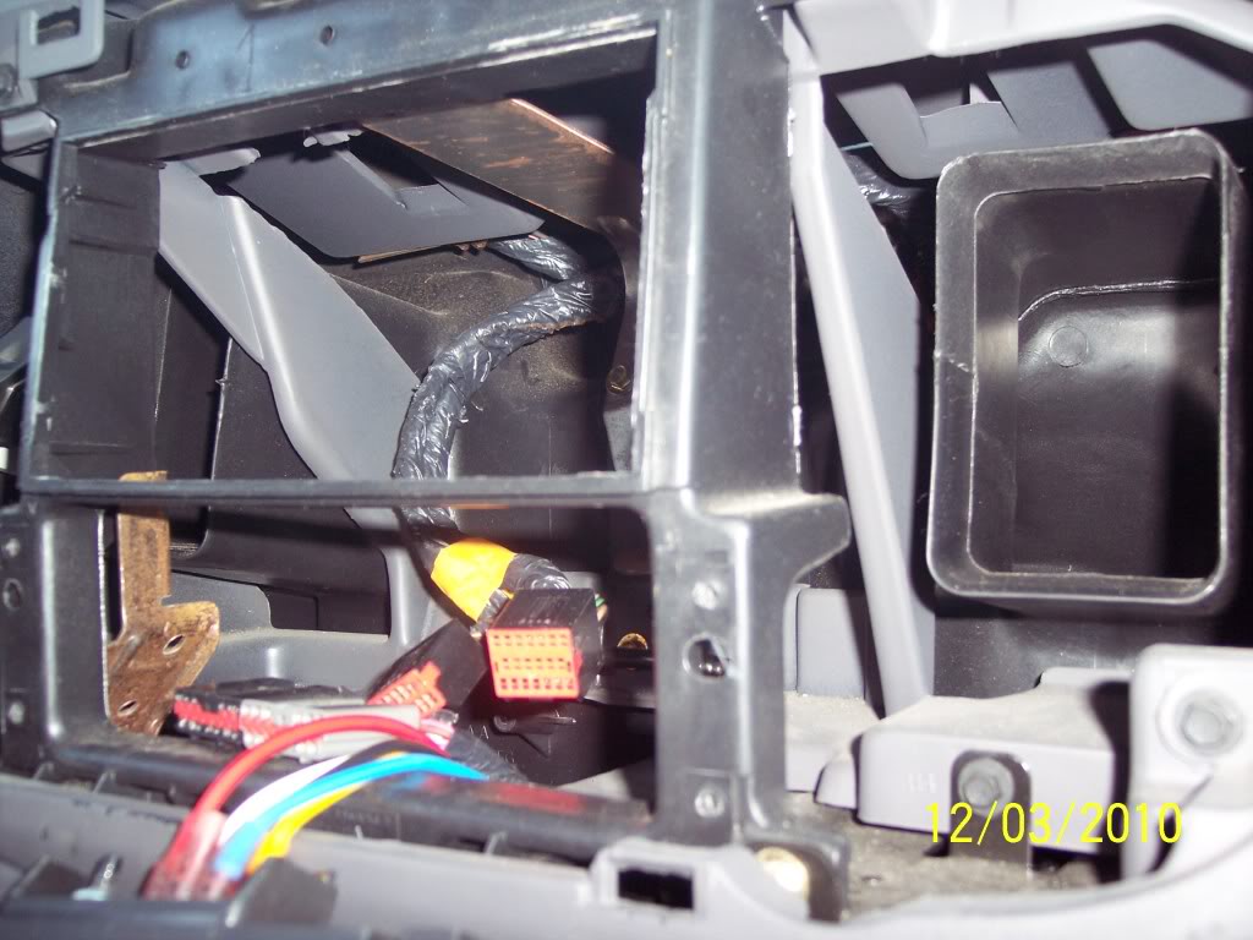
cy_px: 470
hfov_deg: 47.9
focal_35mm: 39
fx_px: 1412
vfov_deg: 36.8
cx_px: 626
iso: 140
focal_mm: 8
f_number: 2.8
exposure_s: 1/60
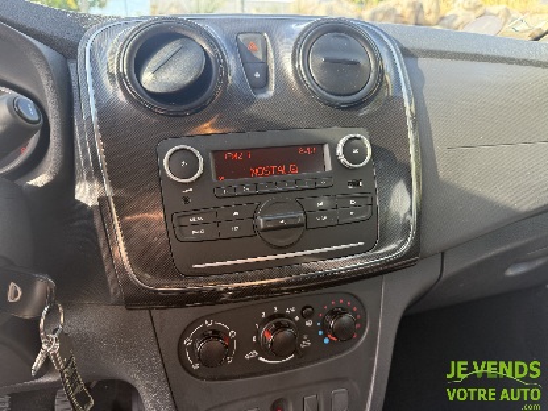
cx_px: 274
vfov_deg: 56.8
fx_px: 380
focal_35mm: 24
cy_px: 206
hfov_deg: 71.6
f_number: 1.78
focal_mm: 6.76
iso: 125
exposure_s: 1/140
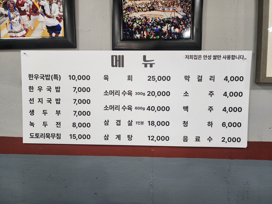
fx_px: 181
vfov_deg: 58.9
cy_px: 102
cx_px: 136
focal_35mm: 23
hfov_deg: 73.9
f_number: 1.8
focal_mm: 6.4
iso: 320
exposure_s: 1/120
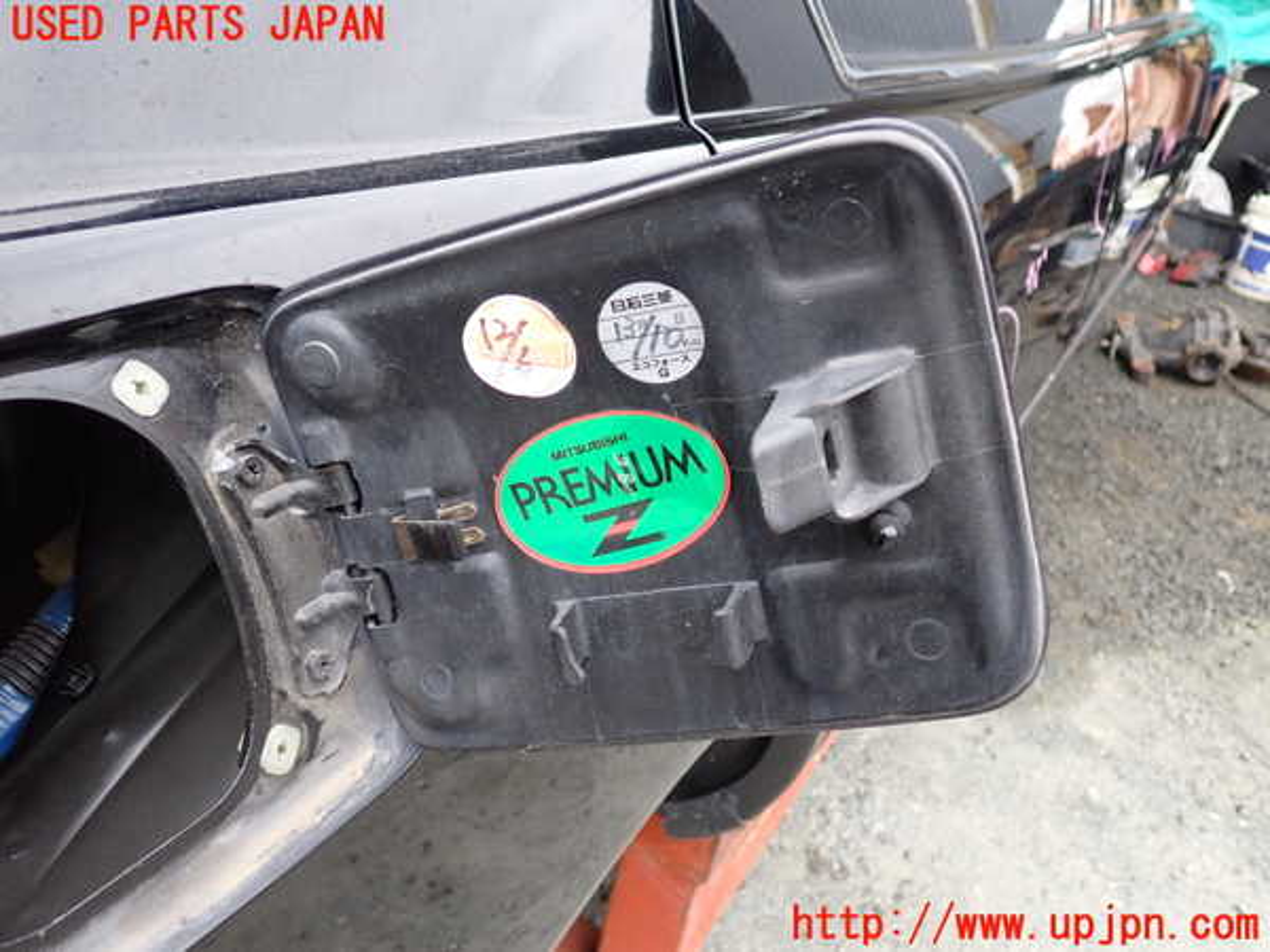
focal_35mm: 30
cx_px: 635
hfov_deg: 60.0
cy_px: 476
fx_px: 1101
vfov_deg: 46.8
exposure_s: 1/125
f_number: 2.3
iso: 200
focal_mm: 5.4
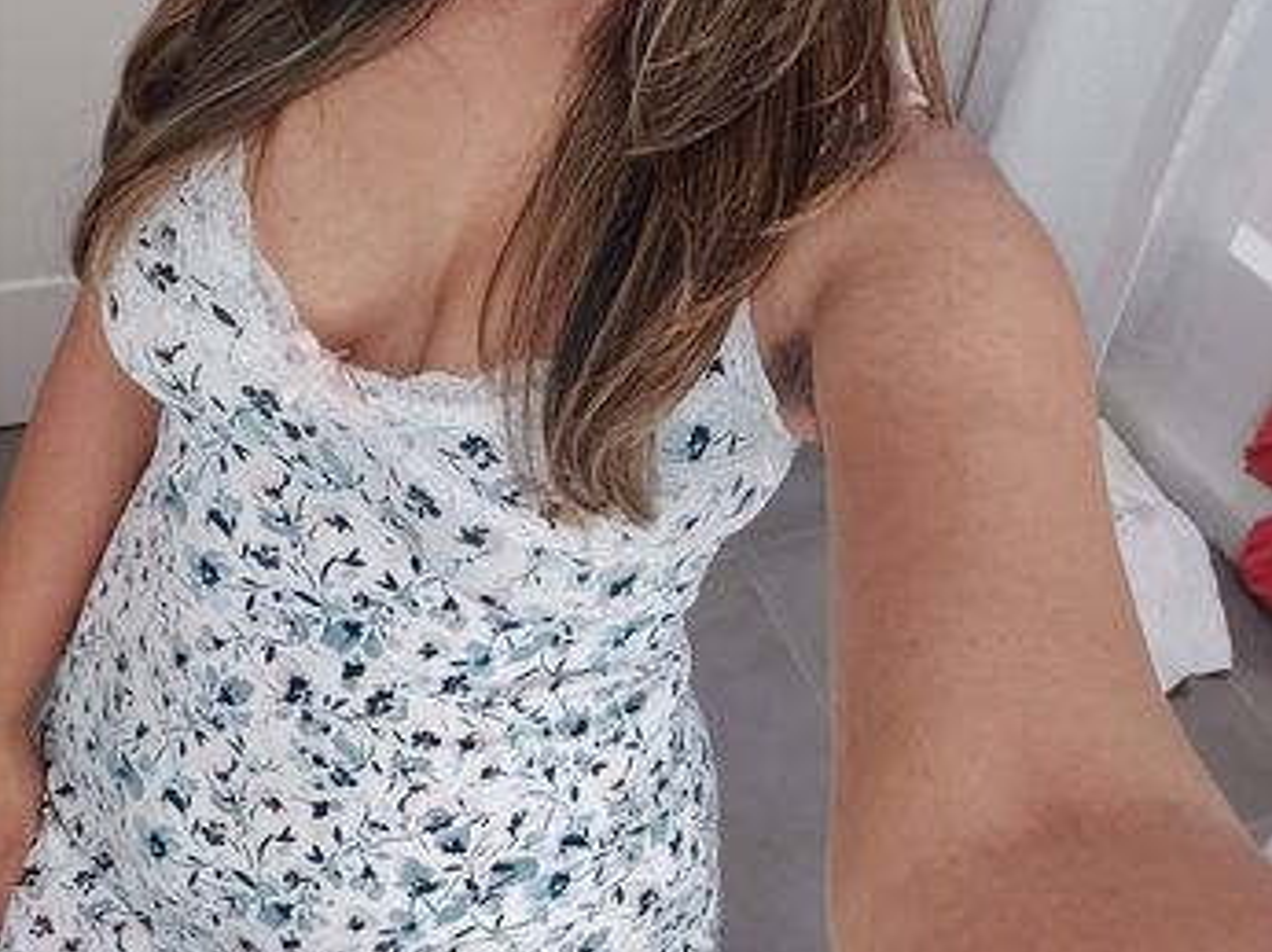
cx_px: 636
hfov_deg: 65.4
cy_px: 134
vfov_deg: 47.2
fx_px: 991
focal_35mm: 27
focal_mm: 3.45
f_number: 2
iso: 250
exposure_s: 1/50
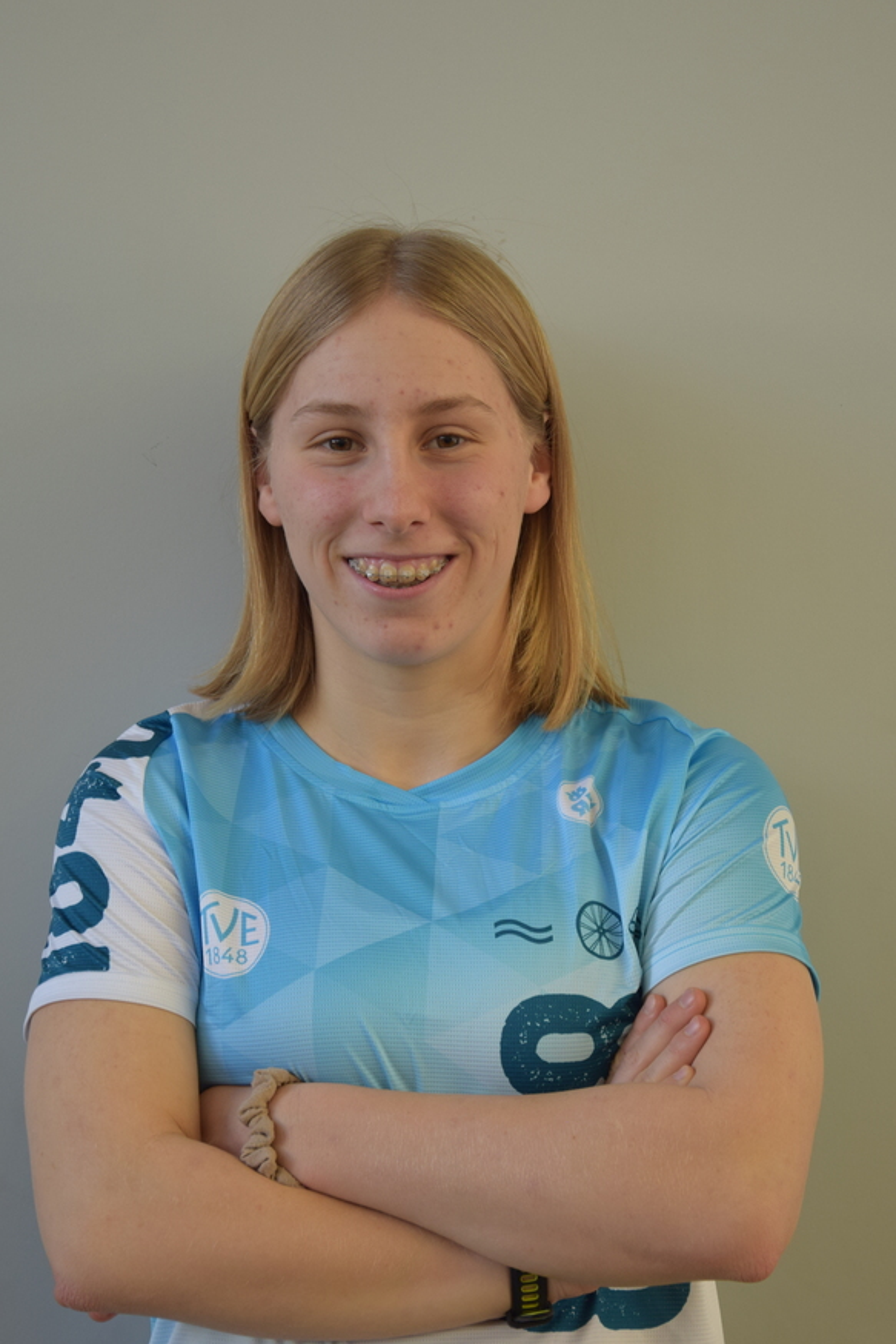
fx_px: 3060
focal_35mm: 82
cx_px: 416
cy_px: 707
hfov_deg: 16.7
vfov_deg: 24.8
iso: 400
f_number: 5
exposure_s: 1/100
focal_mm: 50
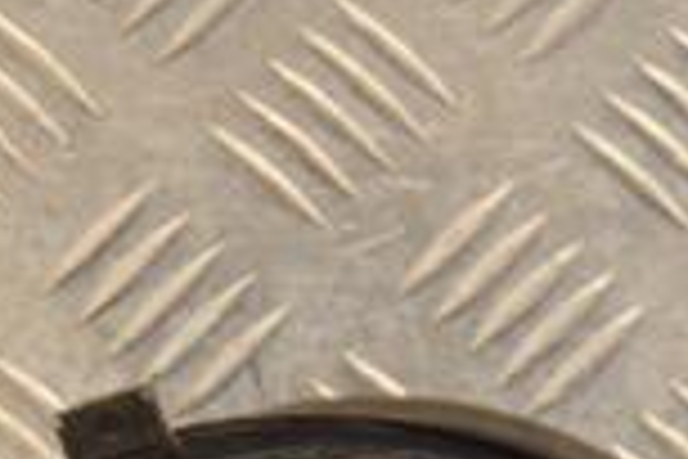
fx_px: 7854
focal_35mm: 411
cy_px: 878
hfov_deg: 5.0
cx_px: 531
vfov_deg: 3.3
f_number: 5.3
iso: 800
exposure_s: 1/125
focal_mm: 70
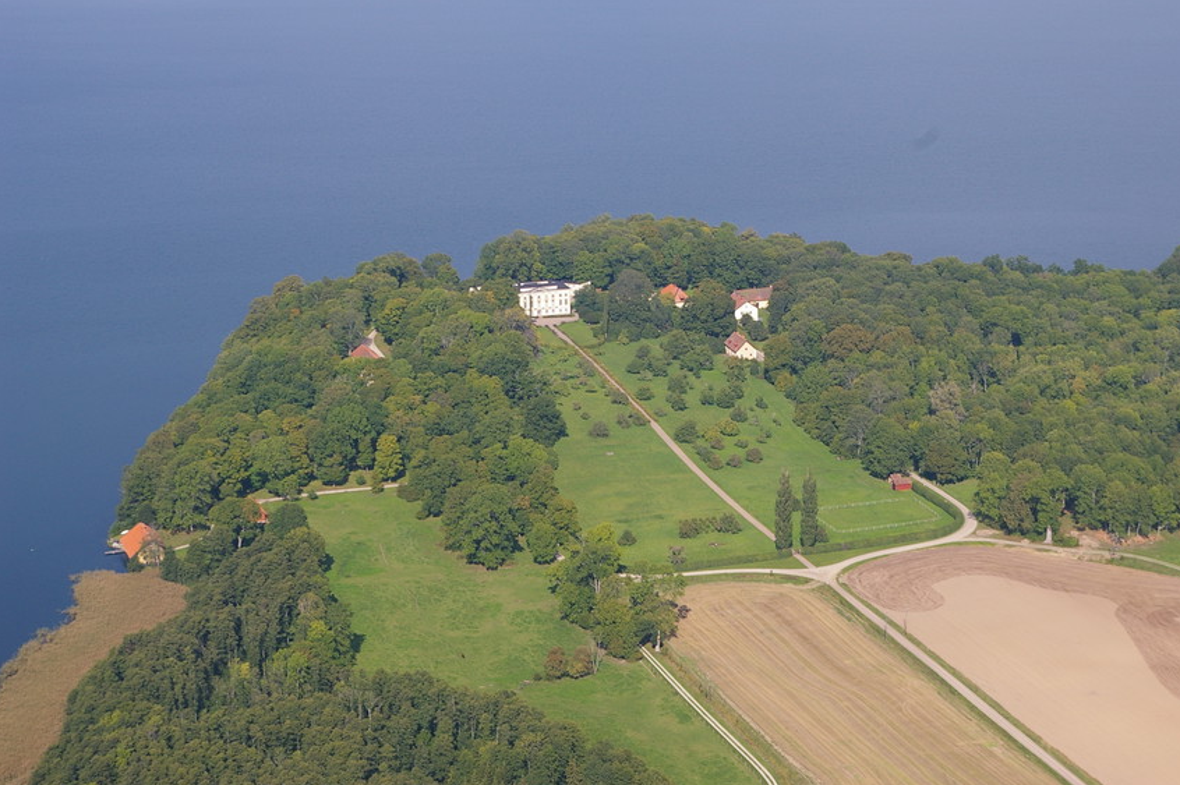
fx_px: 3065
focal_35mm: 94
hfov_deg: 21.8
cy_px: 353
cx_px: 664
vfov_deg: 14.6
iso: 200
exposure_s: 1/350
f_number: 9.5
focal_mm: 55
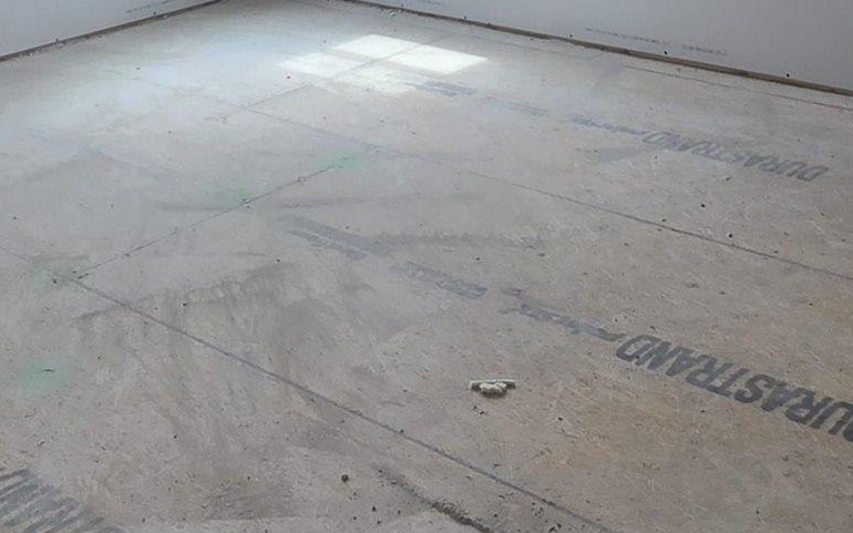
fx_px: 1278
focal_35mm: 55
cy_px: -276
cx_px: 238
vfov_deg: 20.1
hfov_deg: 36.2
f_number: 1.9
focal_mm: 2.2
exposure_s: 1/120
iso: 16
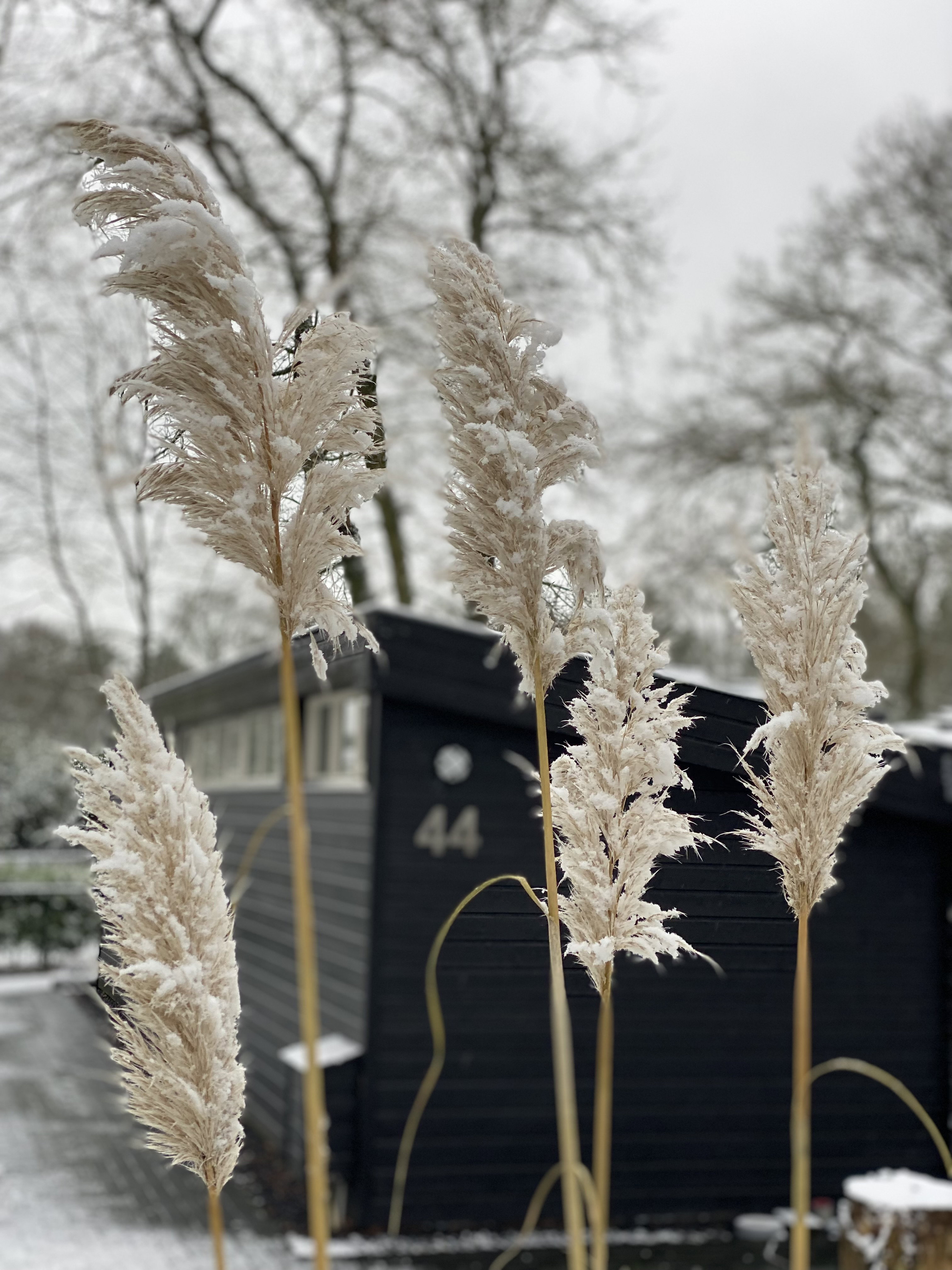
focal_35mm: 52
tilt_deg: +6.5
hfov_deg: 28.0
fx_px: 1907
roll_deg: -2.4
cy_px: 635
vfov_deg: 36.8
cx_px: 476
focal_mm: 6
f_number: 2
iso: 25
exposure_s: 1/122
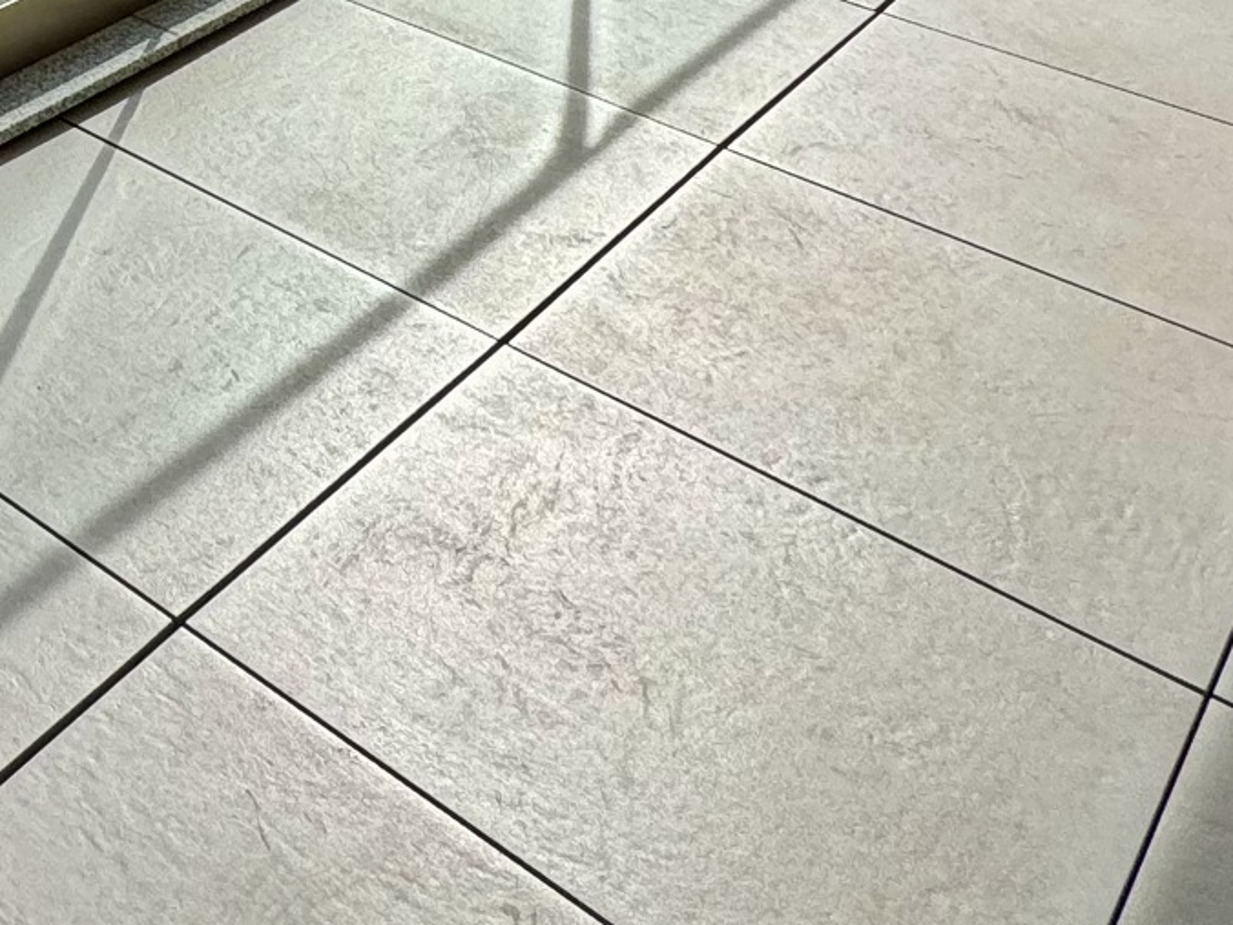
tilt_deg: -11.2
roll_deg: -1.2
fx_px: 1888
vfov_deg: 22.1
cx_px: -321
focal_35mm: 53
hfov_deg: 29.8
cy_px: -511
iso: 50
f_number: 2.2
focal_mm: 2.22
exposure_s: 1/1789
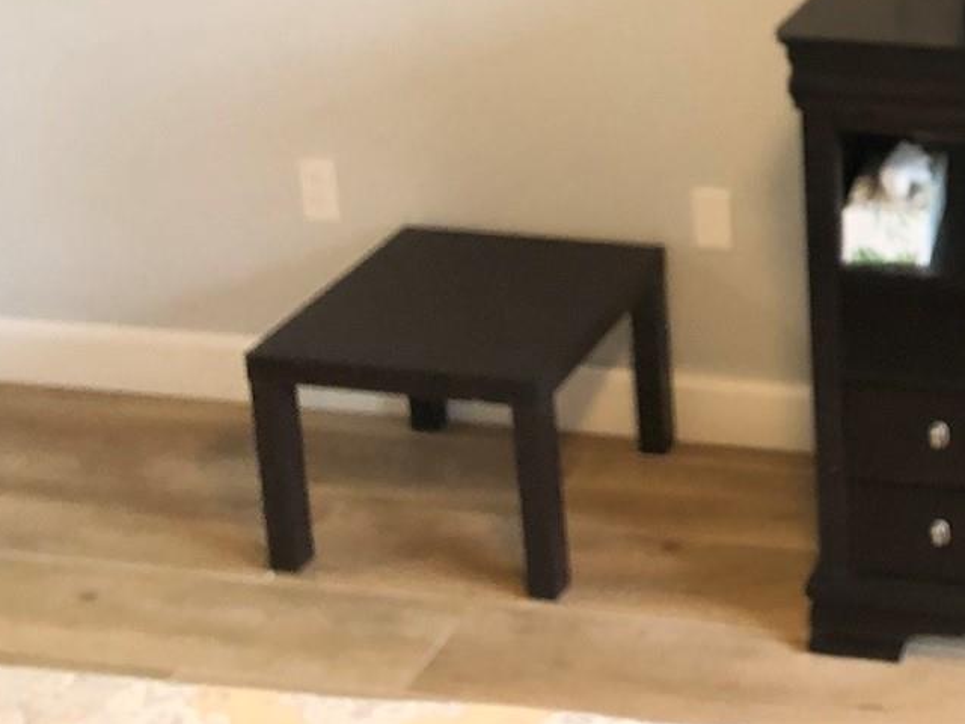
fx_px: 1951
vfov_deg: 19.9
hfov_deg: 25.1
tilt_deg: -13.6
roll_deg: -0.2
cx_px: 1147
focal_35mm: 70
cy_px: -103
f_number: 1.8
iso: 64
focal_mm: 4
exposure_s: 1/15
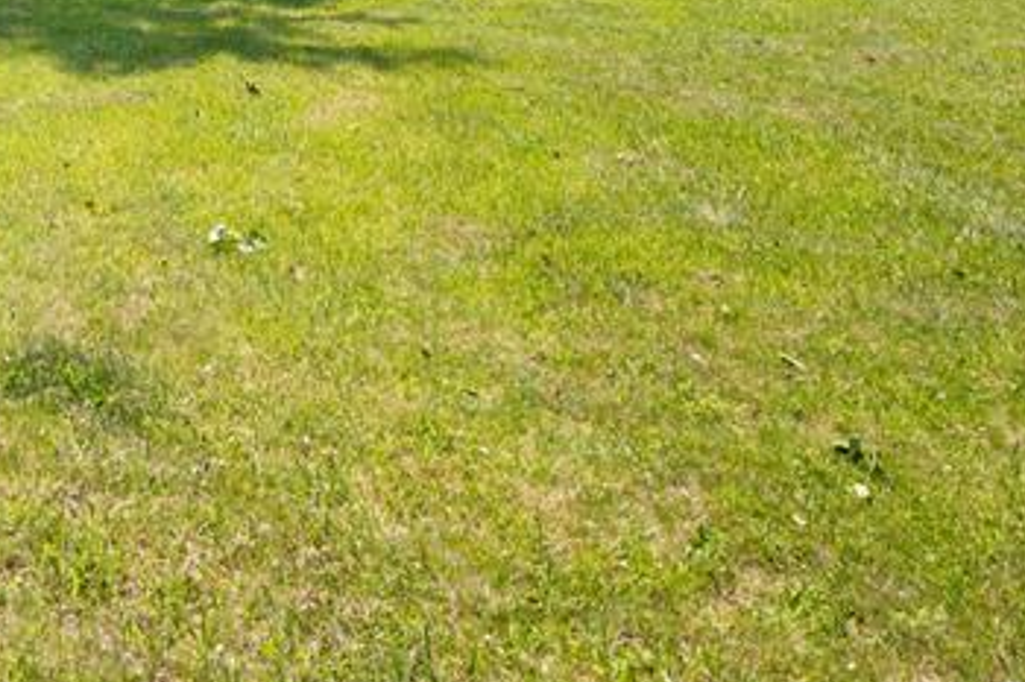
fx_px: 1208
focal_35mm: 42
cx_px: -38
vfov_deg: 26.8
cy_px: -195
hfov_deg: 39.5
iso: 100
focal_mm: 14.5
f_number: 11
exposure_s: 1/30
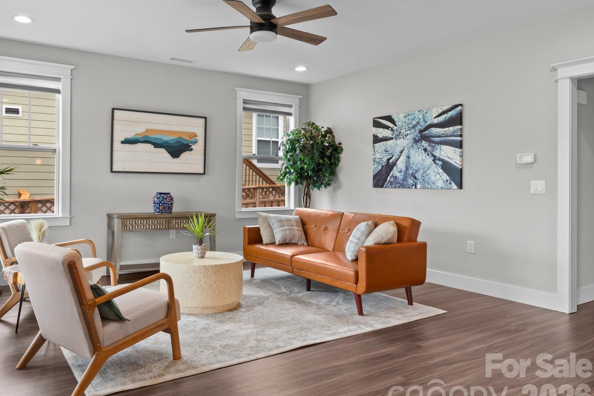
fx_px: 413
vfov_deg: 51.3
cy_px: 185
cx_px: 242
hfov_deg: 70.9
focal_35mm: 25
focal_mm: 14
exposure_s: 1/1.67
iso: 100
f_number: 10
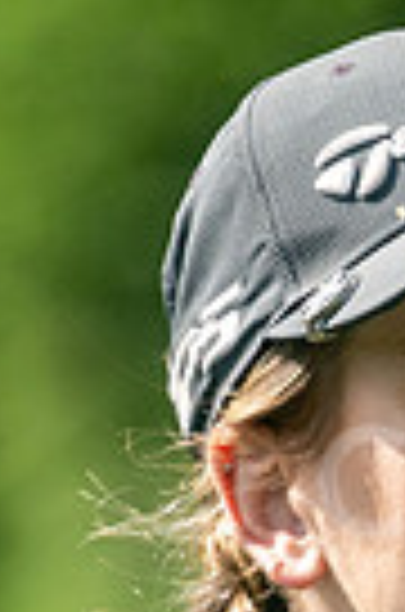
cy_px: 756
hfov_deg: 0.7
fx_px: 32649
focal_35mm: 1925
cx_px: 909
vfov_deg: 1.1
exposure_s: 1/1250
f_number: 4
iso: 250
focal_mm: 300
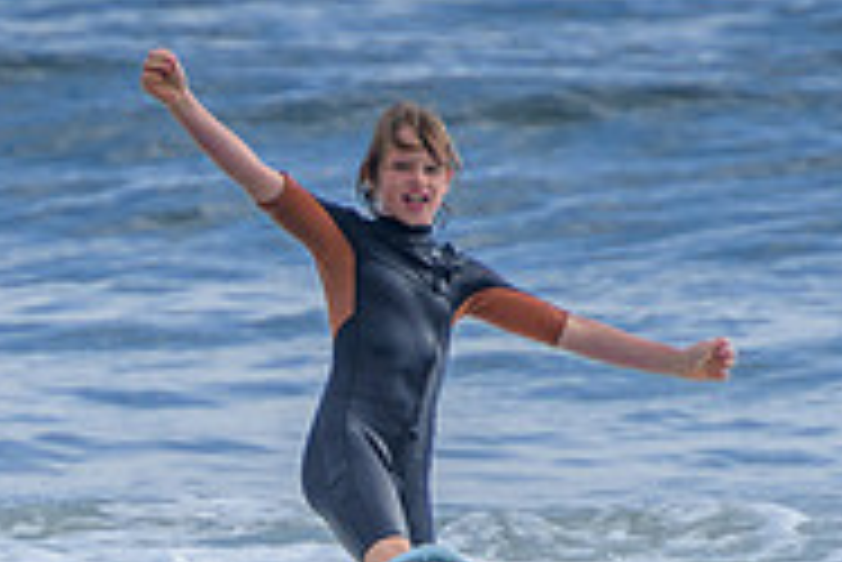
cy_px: 622
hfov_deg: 1.4
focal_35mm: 1517
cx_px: 52
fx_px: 35507
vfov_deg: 0.9
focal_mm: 400
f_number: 5.6
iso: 160
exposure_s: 1/1600
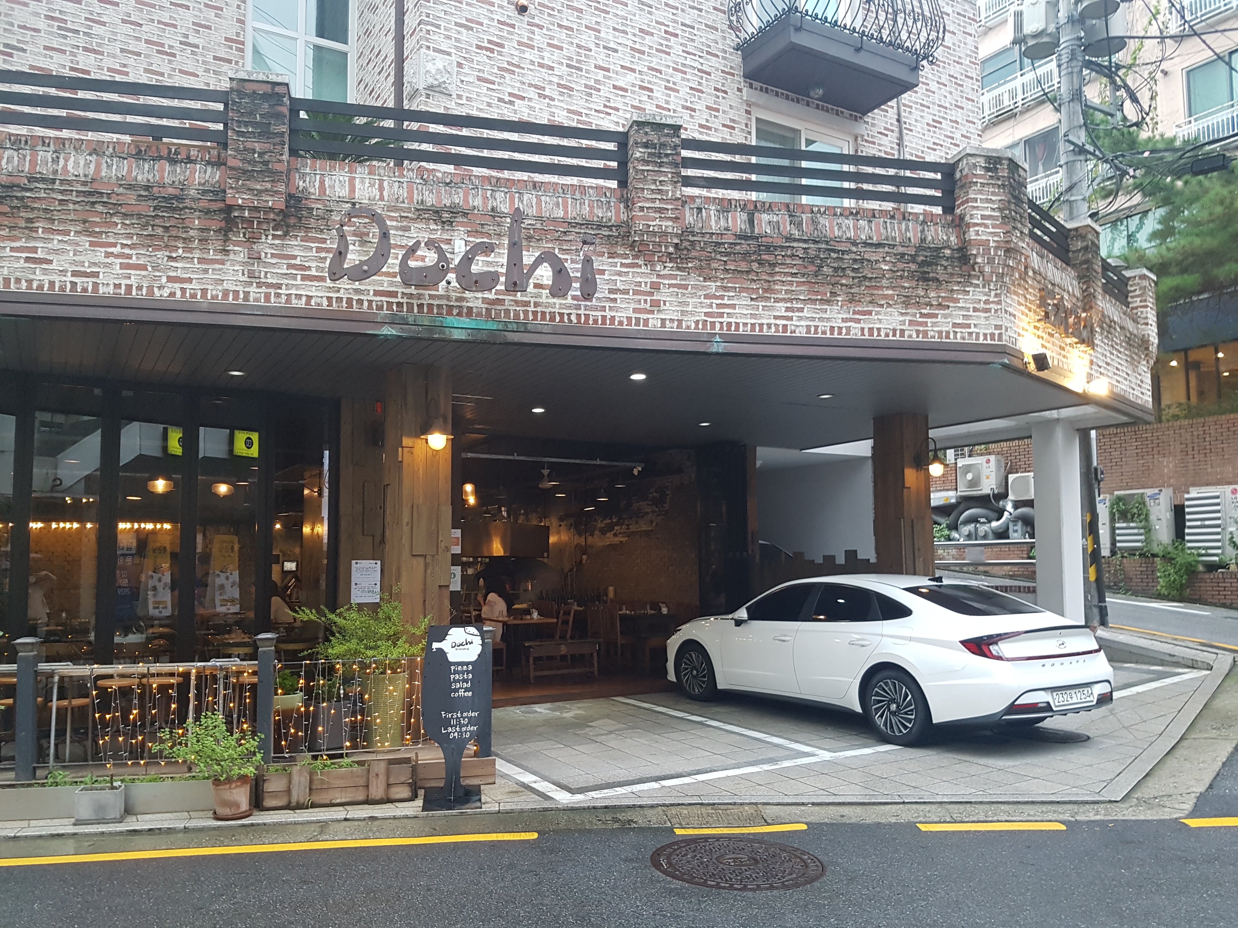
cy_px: 464
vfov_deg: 53.1
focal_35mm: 26
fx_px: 930
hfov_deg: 67.3
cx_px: 619
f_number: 1.7
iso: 200
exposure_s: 1/60
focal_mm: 4.2
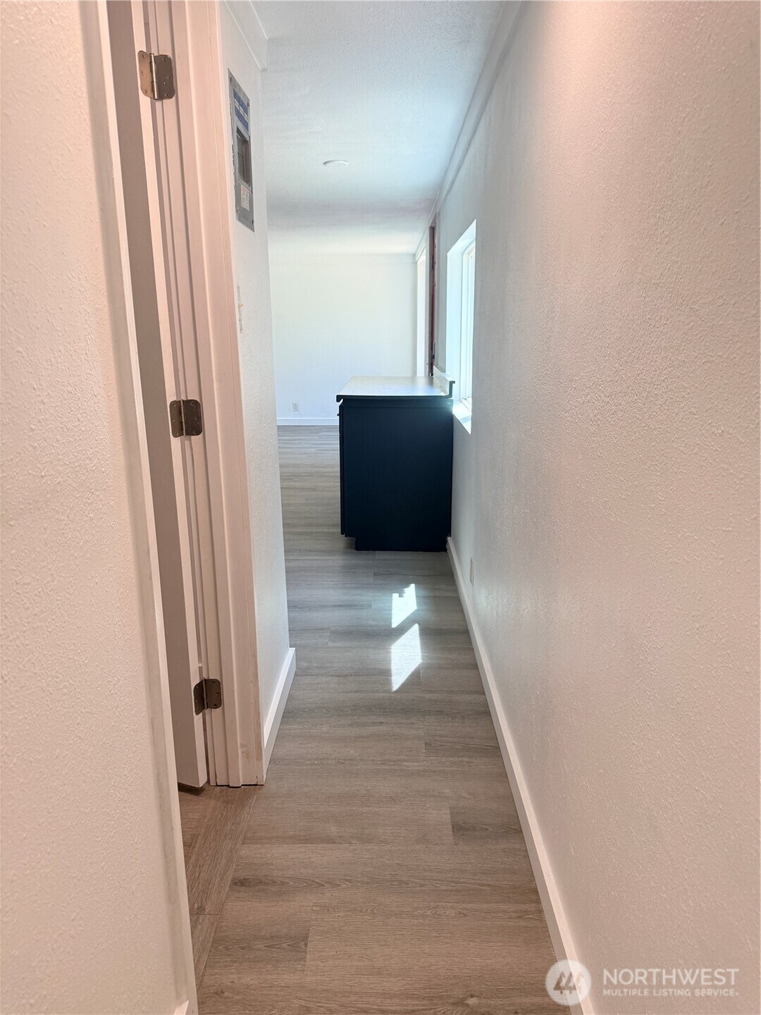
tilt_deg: -14.0
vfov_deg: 71.6
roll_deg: -0.2
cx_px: 380
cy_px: 508
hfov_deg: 56.8
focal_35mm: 24
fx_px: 703
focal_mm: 6.76
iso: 125
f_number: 1.78
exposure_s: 1/238
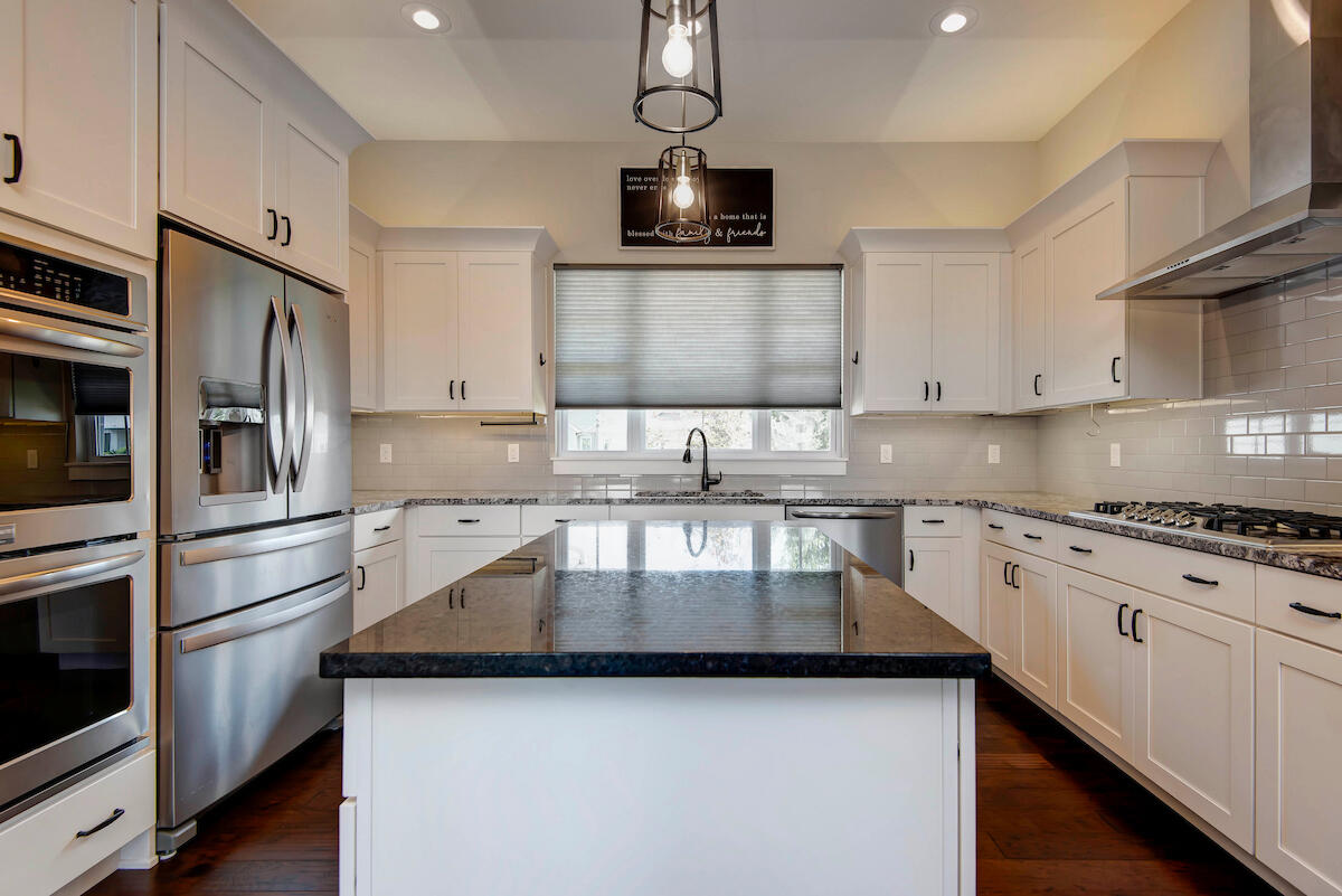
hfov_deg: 96.7
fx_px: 597
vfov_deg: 73.8
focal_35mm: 16
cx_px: 671
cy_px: 448
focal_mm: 16
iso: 200
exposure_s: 1/6
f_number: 6.7
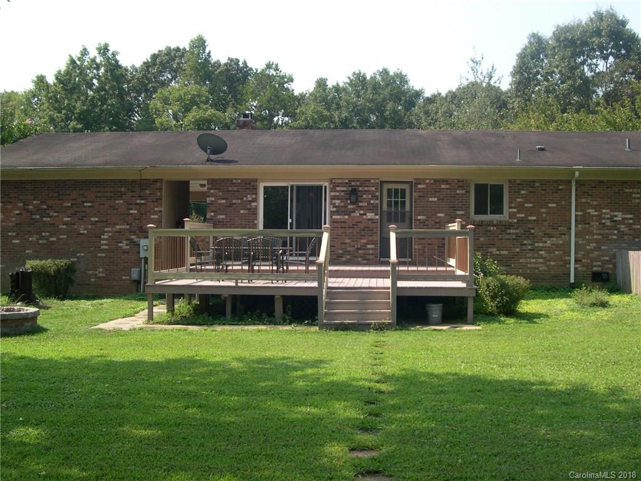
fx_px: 704
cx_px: 320
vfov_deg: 37.7
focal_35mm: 38
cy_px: 240
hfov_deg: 49.0
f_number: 7.6
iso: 100
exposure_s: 1/89.2
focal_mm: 8
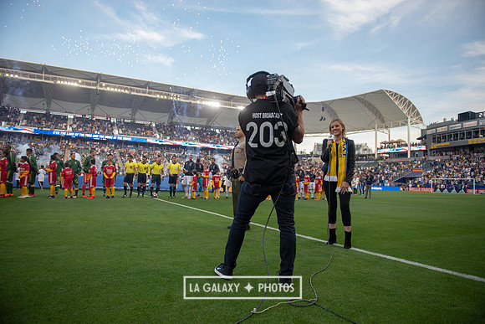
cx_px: 242
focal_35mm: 24
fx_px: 323
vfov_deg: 53.2
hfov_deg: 73.7
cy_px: 162
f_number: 2.8
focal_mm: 24
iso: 400
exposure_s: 1/1000
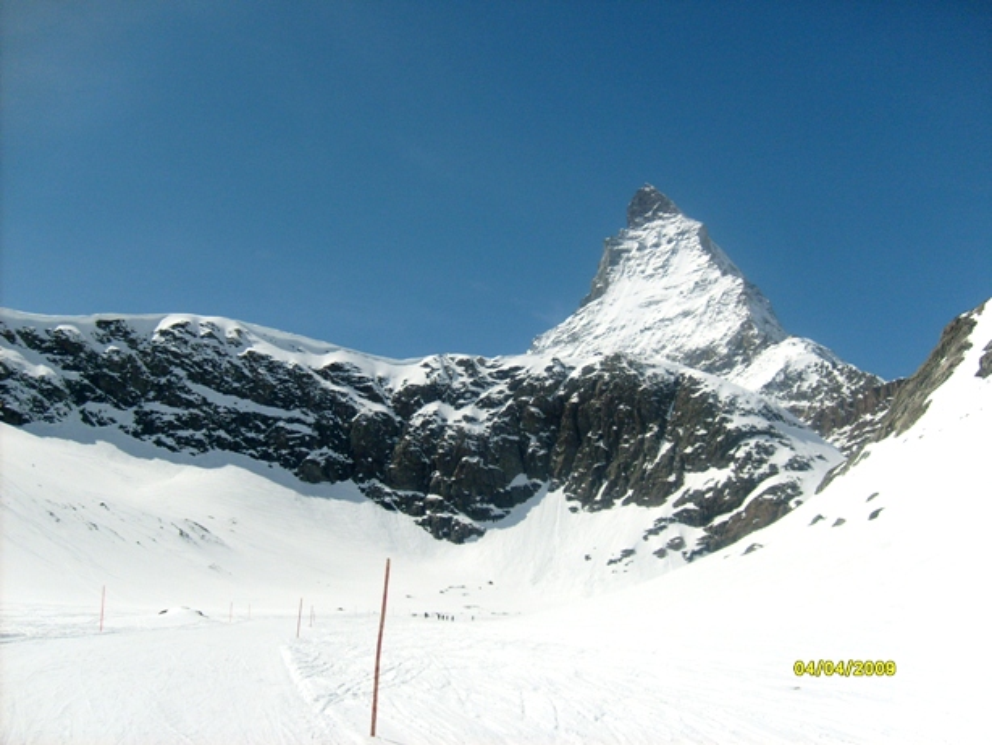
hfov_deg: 52.6
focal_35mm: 35
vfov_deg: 40.7
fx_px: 1003
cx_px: 496
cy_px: 372
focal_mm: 5.8
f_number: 7.1
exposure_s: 1/750
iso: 80
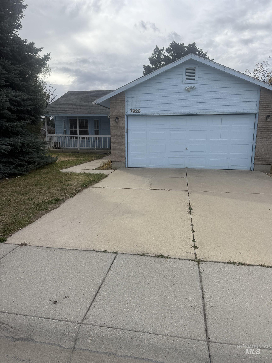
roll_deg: +0.3
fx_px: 251
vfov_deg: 71.6
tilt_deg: -9.7
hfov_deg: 56.8
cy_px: 182
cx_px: 136
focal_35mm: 24
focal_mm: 6.76
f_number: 1.78
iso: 80
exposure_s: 1/4405
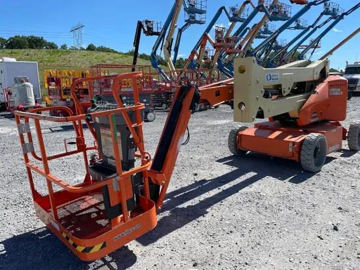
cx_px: 180
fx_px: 271
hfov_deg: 67.3
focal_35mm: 26
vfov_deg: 53.1
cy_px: 135
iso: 32
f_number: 1.6
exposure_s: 1/3125
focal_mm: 4.2
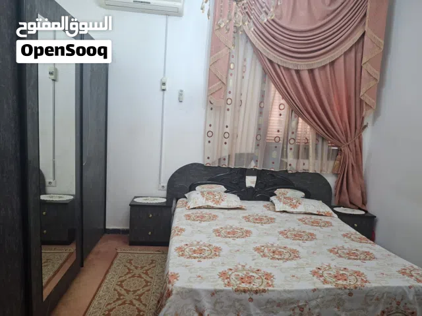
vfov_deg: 58.9
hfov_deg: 73.9
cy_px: 158
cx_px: 211
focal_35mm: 23
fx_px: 280
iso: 250
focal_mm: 5.54
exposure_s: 1/50
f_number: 1.8
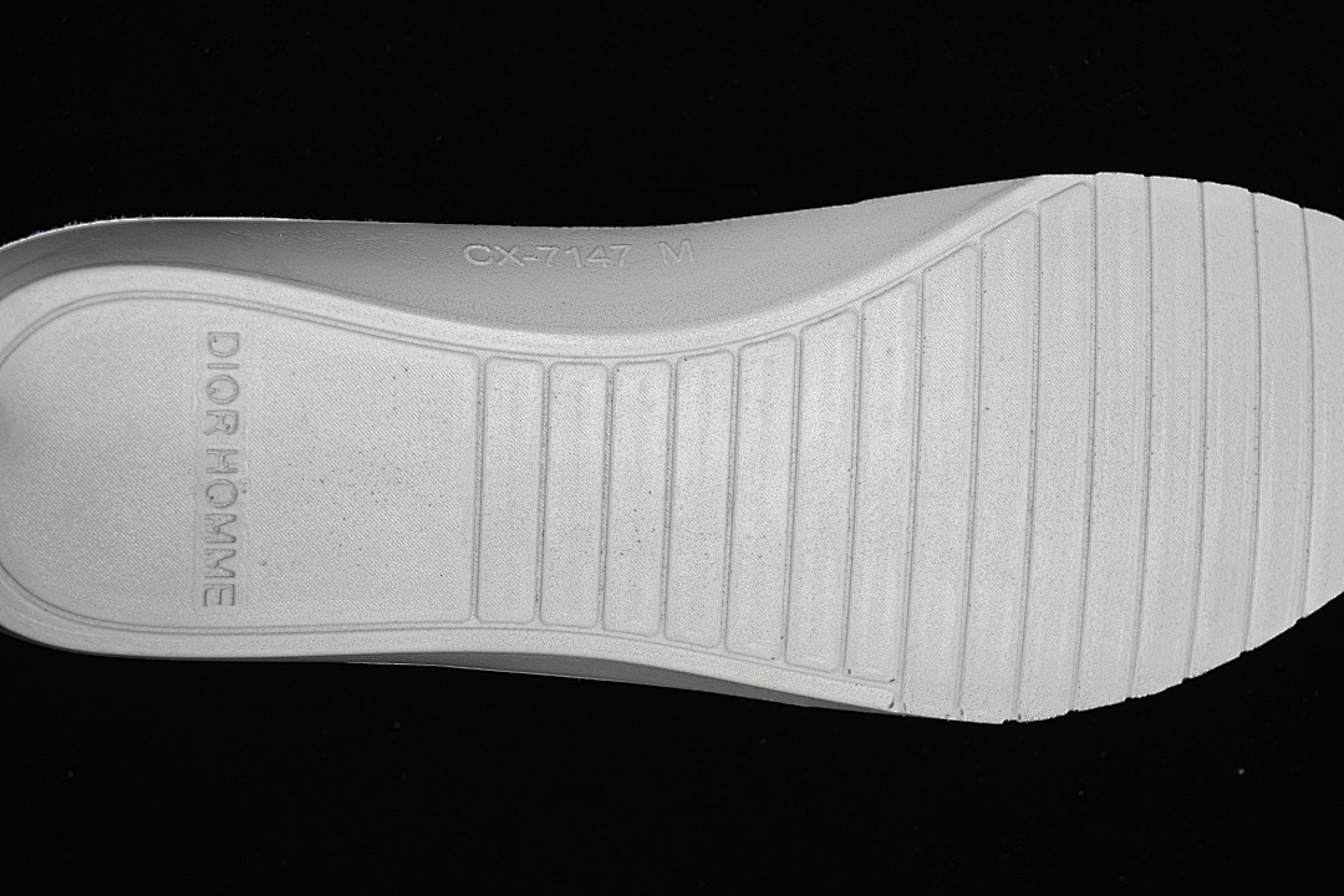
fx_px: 2800
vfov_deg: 18.2
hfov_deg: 27.0
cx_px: 672
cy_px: 448
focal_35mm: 75
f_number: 8
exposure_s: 1/60
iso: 160
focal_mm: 50
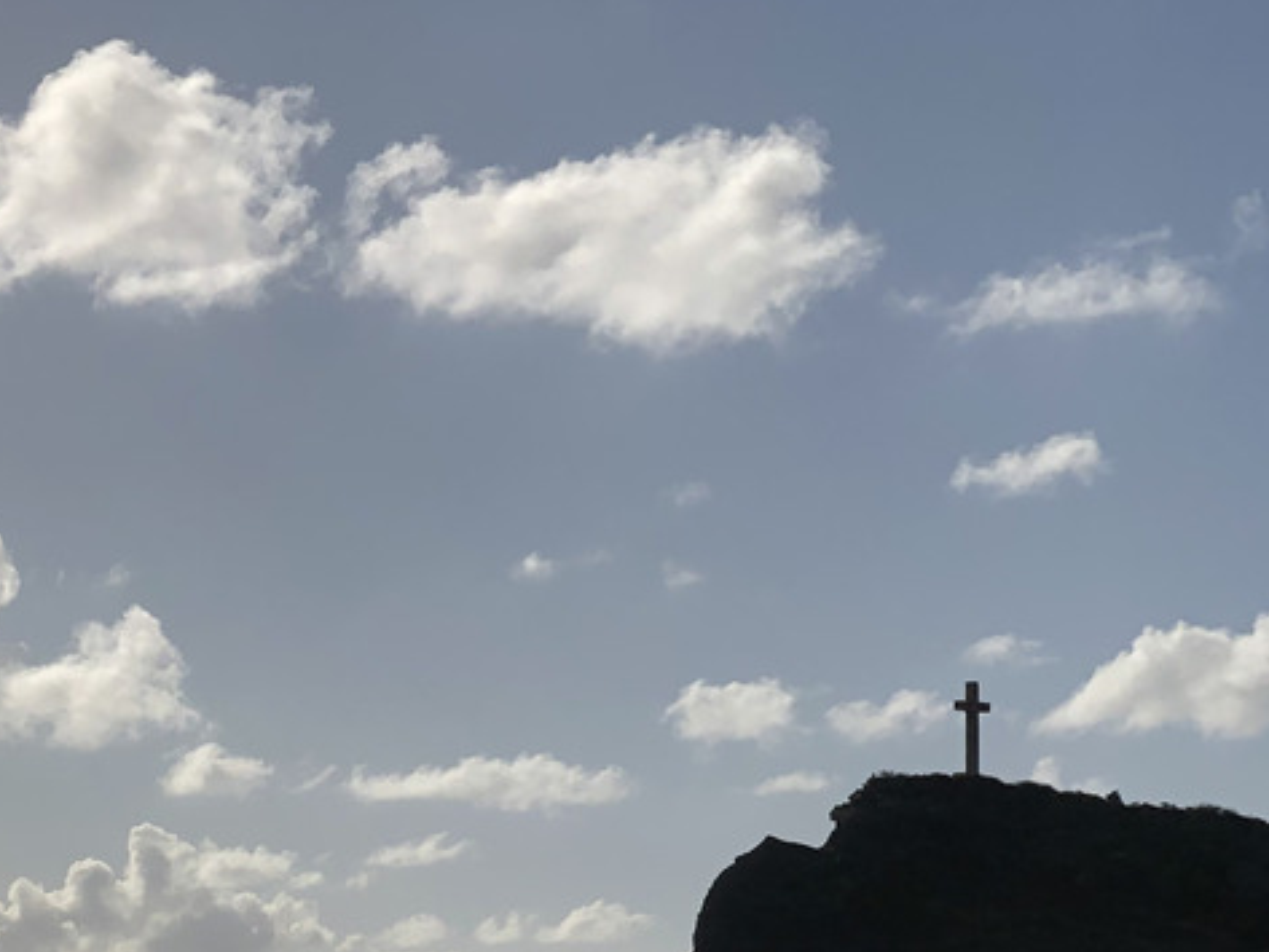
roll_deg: +0.8
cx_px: -298
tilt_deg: +1.2
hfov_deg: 14.4
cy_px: 1070
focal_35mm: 132
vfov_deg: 11.1
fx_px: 4840
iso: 20
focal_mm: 6
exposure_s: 1/9615
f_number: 2.4
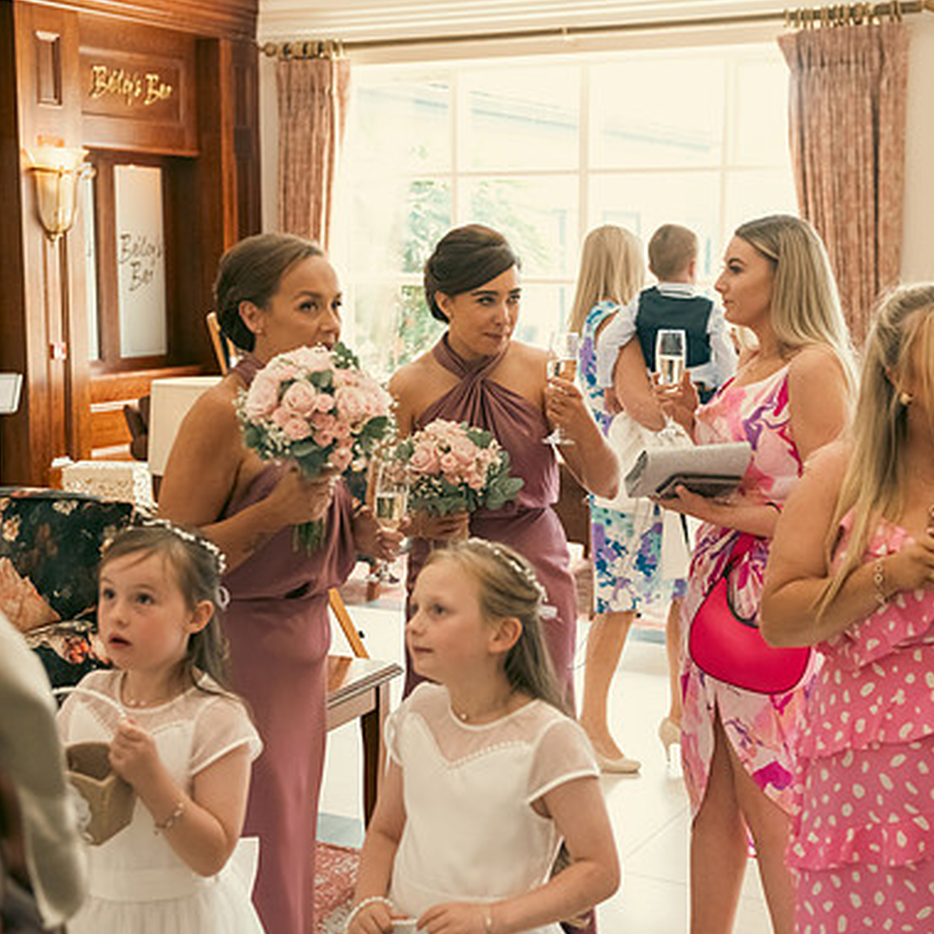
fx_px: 1587
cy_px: 465
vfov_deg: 32.8
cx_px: 493
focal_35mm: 52
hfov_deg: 32.8
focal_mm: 40
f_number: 3.5
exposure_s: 1/160
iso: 1000
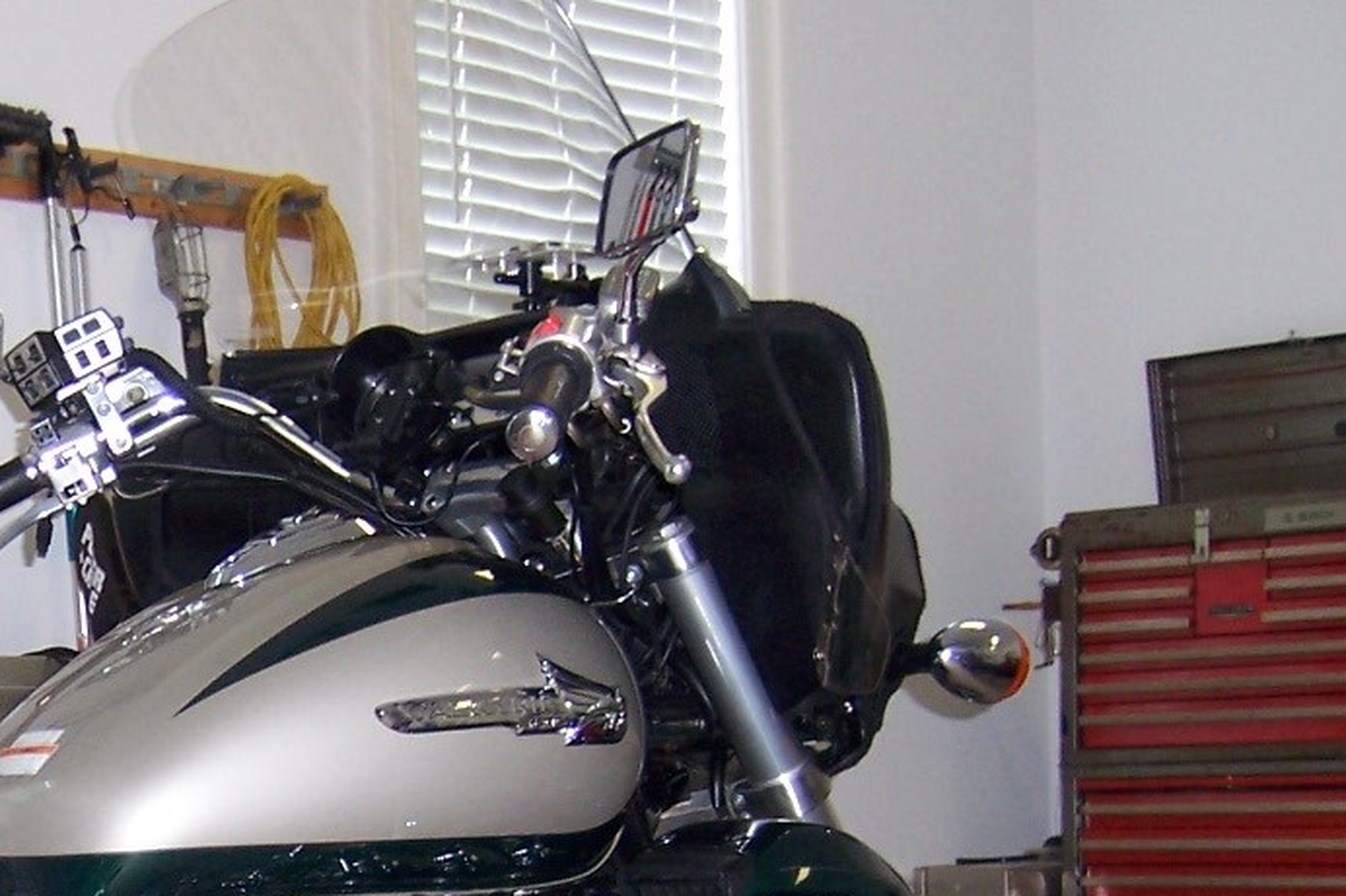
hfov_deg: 22.8
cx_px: -142
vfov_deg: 15.8
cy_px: 1009
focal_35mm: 84
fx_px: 3140
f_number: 2.8
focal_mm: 6.2
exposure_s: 1/60
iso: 125
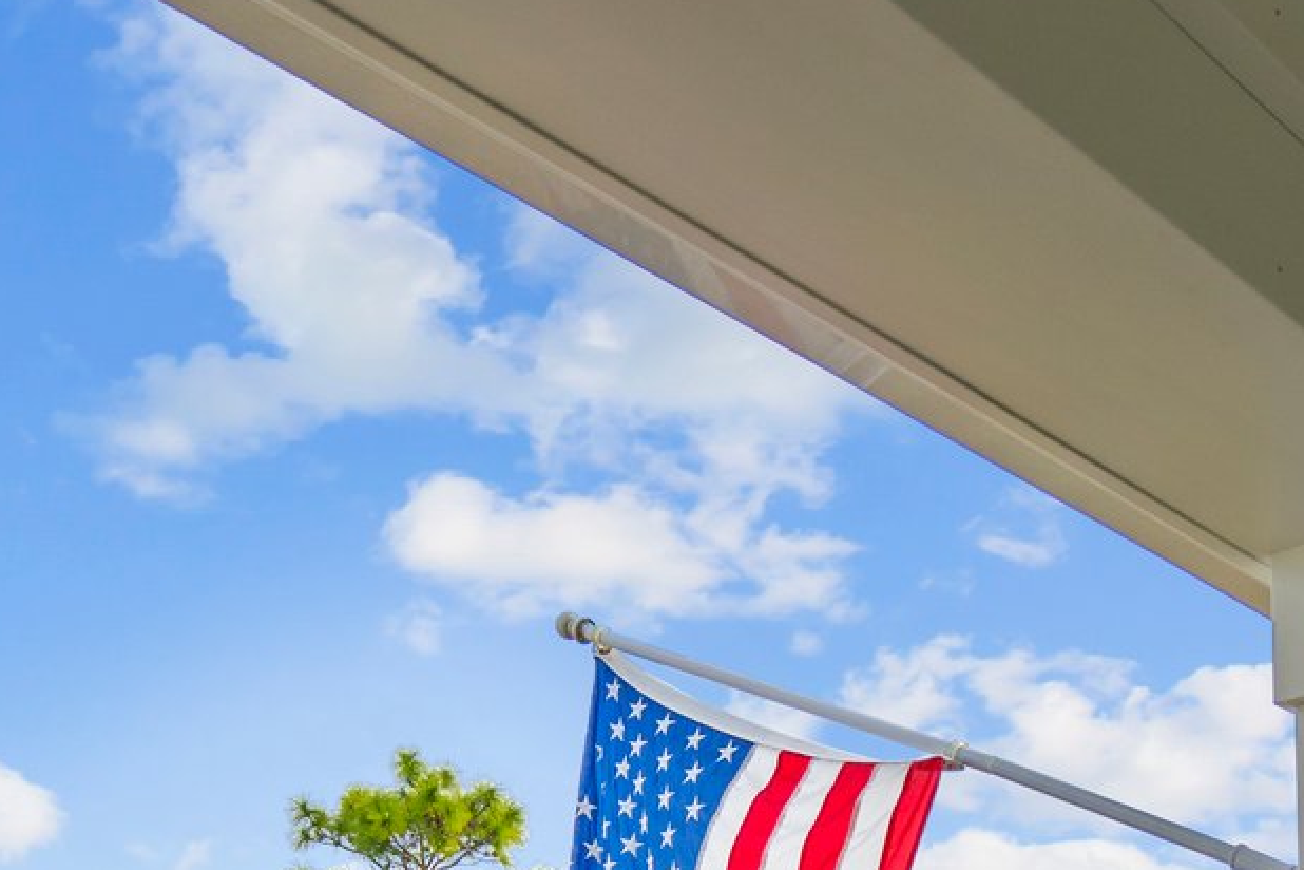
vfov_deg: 20.8
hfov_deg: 37.1
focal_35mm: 53
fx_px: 1920
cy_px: 1378
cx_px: 867
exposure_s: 1/640
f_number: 4
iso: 100
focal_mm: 16
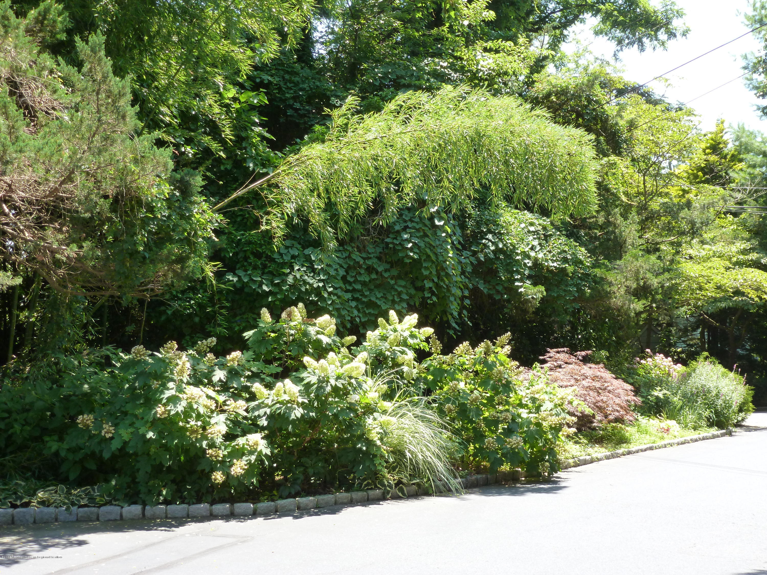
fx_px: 997
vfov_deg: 32.2
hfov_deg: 42.1
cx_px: 384
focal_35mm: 45
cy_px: 288
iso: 160
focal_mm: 8
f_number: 4
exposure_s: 1/100
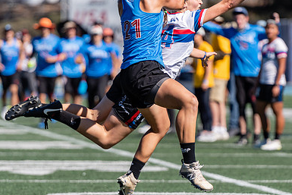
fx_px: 3667
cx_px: 200
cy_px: 94
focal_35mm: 452
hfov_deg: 4.6
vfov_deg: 3.0
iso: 100
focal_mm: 200
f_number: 2.8
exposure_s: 1/2500
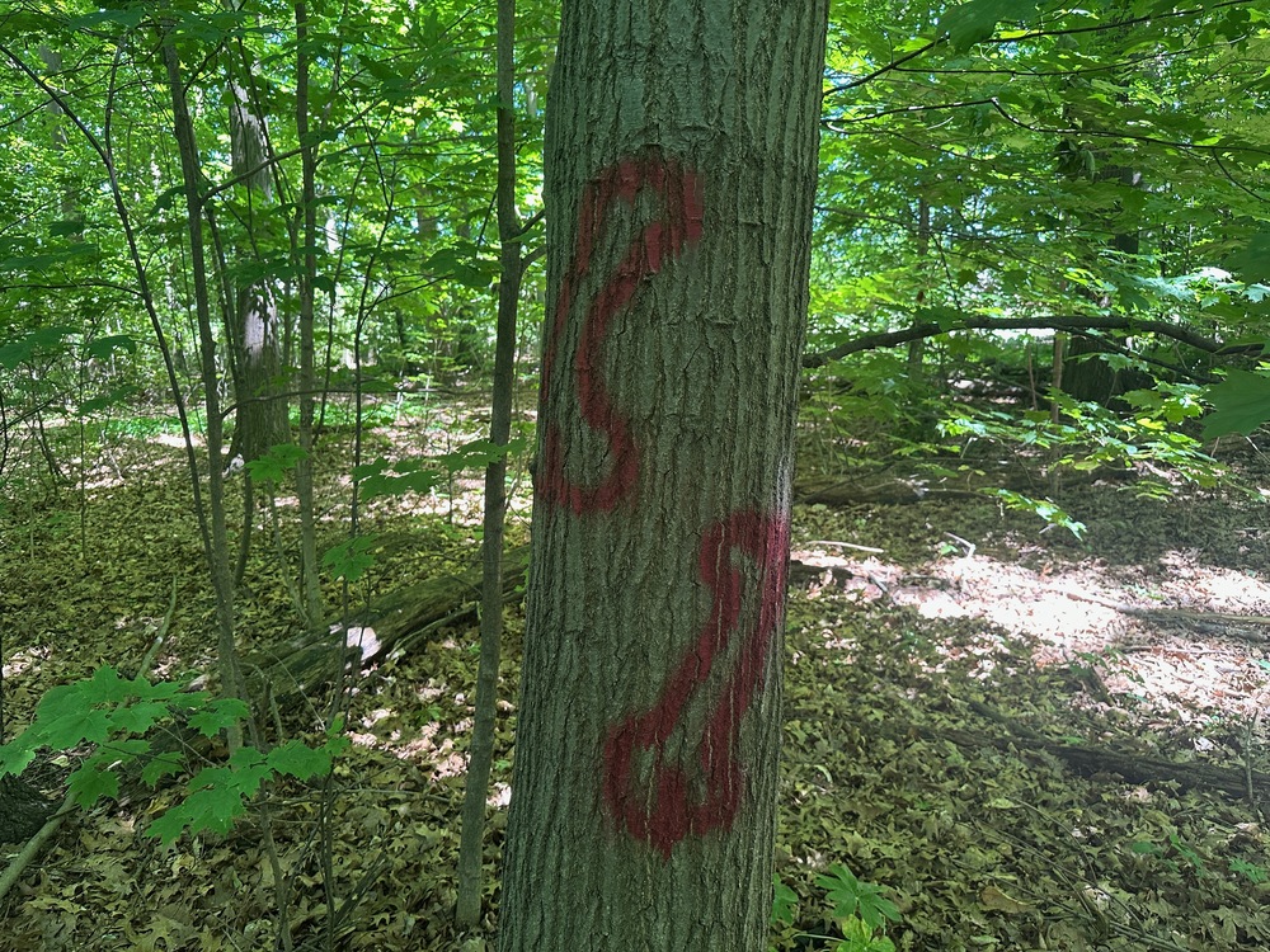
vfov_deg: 56.8
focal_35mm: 24
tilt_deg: -9.0
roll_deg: +0.9
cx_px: 635
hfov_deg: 71.6
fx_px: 881
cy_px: 476
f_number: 1.78
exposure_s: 1/94
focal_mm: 6.86
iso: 250
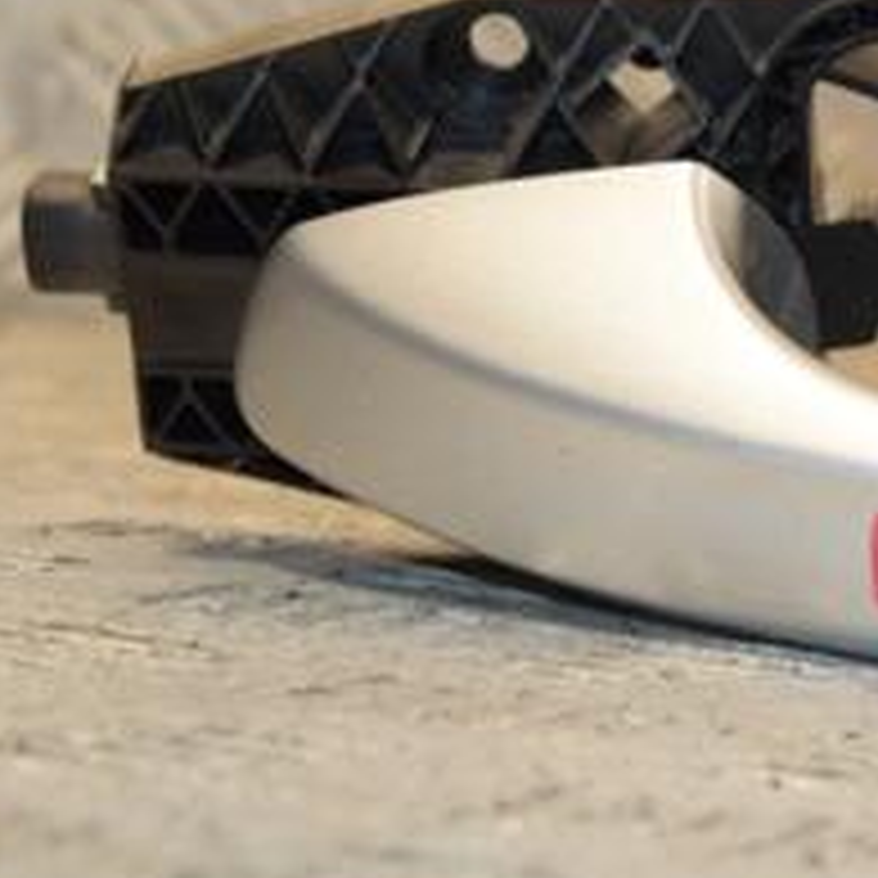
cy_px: 261
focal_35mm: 165
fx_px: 4735
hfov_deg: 10.4
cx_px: 1081
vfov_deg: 10.6
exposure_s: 1/200
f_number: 8
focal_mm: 42
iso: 800
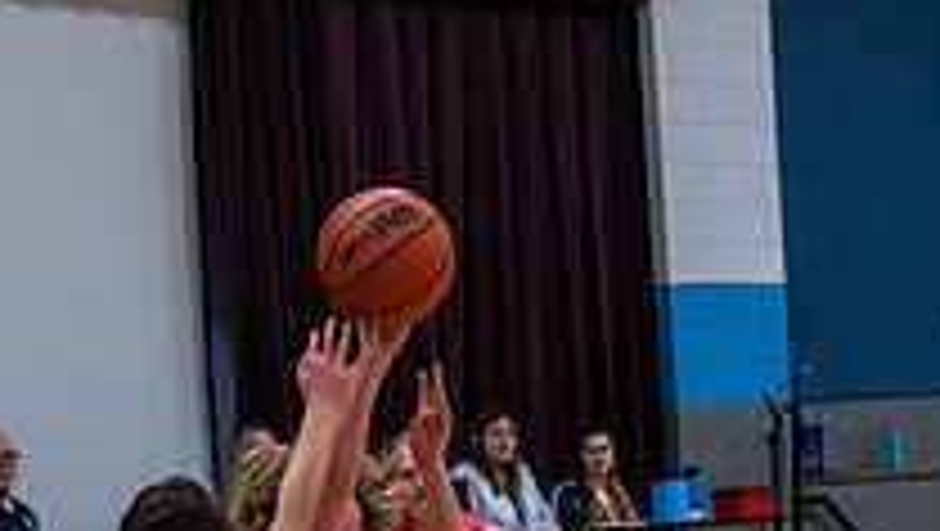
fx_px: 4640
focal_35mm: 186
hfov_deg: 11.6
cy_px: 706
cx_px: 382
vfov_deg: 6.5
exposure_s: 1/500
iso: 4000
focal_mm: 55
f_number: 4
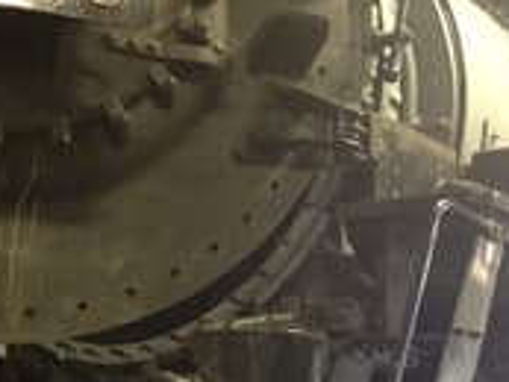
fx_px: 1192
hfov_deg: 23.9
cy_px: 267
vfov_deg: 18.2
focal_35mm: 81
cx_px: 382
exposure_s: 1/20
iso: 250
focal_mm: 4.28
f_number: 2.4
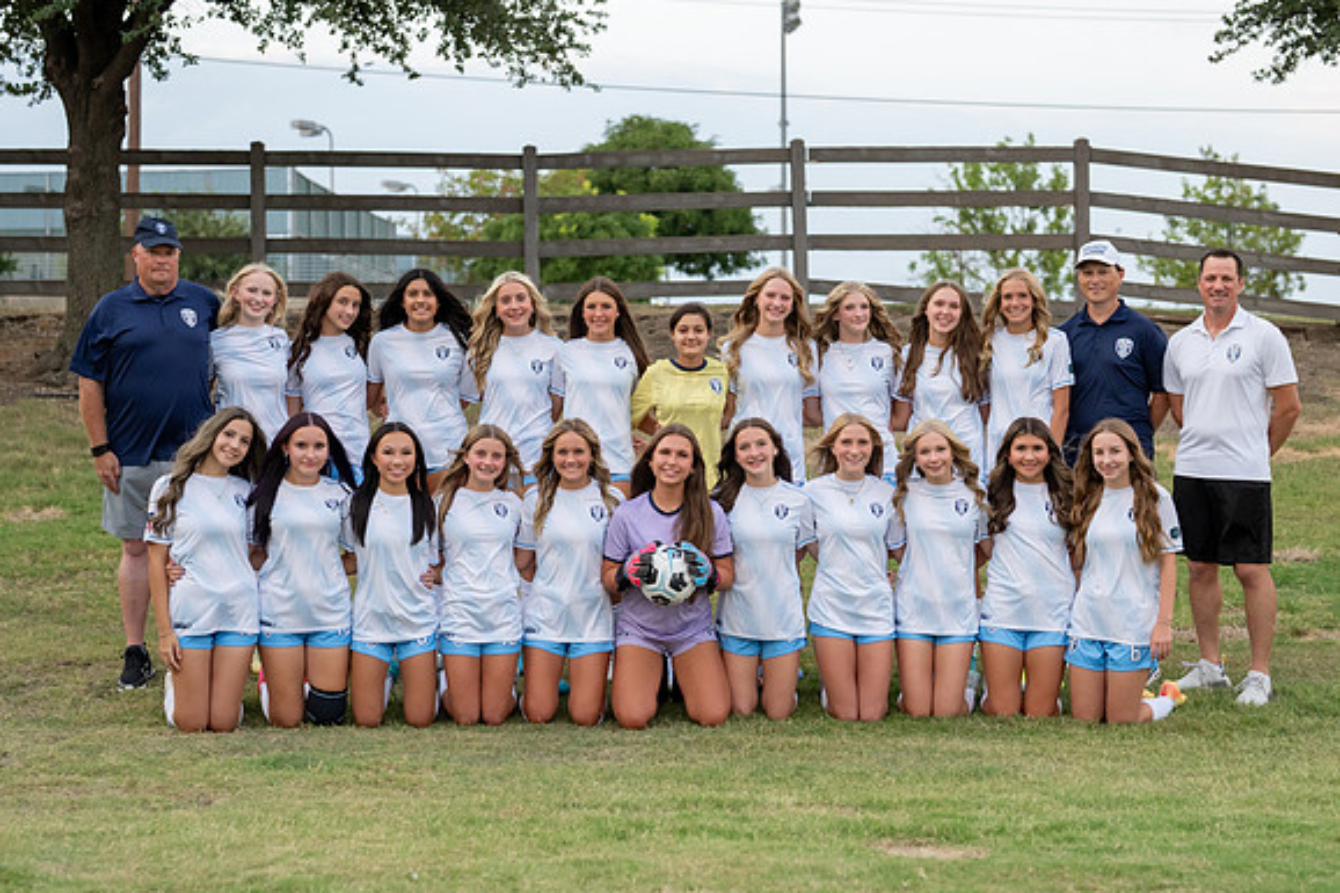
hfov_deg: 31.0
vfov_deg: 20.9
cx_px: 684
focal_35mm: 65
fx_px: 2419
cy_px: 495
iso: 800
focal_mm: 50
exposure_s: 1/1250
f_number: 2.5
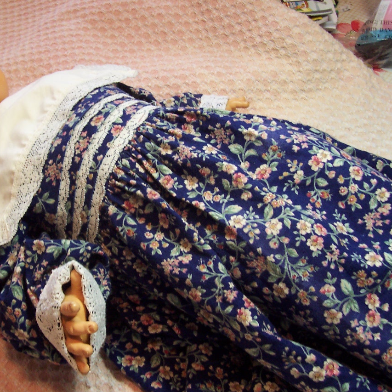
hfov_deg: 36.6
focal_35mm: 46
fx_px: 589
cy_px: 192
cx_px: 145
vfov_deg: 36.8
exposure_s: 1/30
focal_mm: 5.6
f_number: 2.8
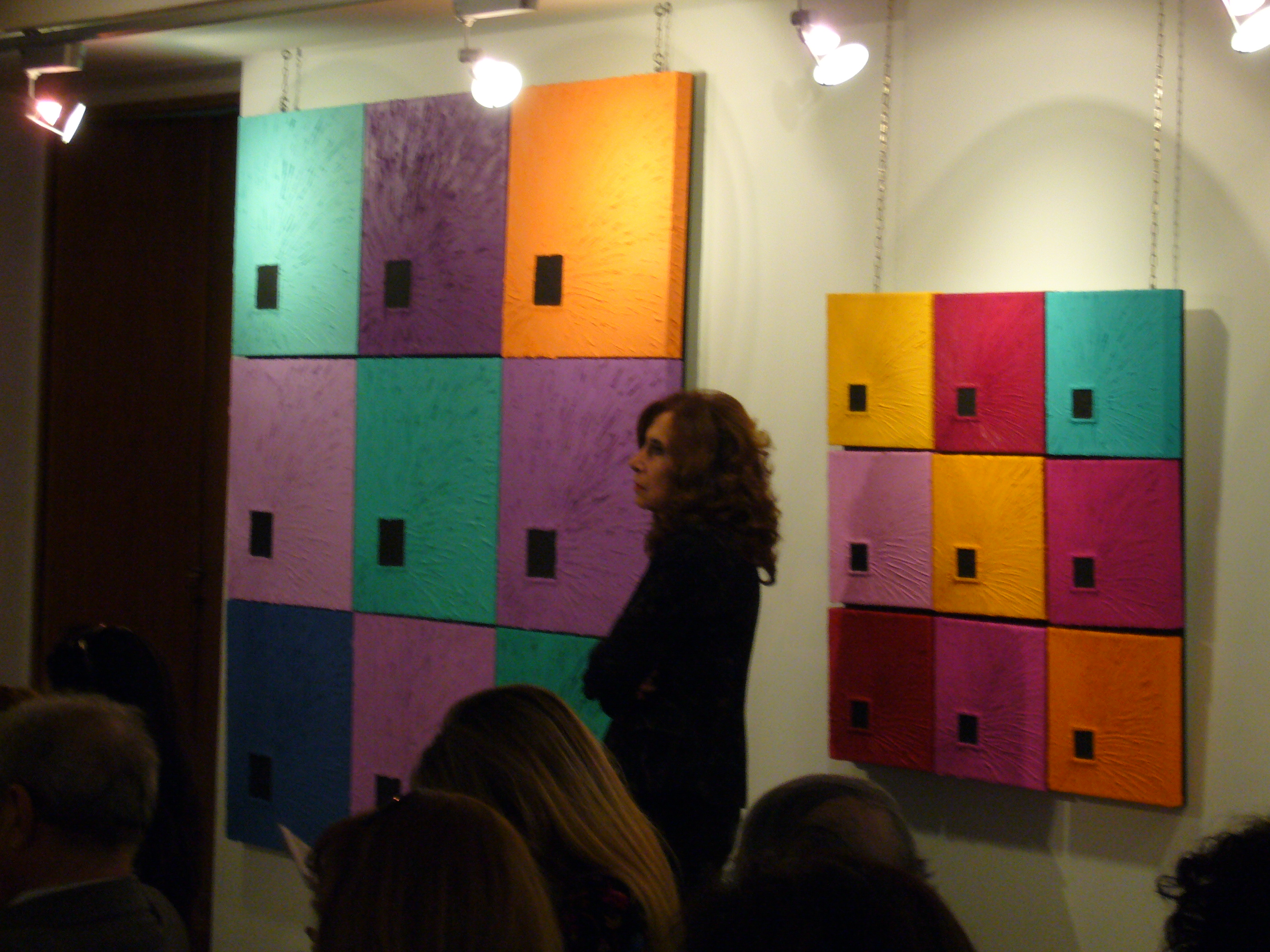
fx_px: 3559
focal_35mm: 97
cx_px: 635
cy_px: 476
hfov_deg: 20.2
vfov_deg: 15.2
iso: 200
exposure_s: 1/13
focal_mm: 16.1
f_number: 4.8
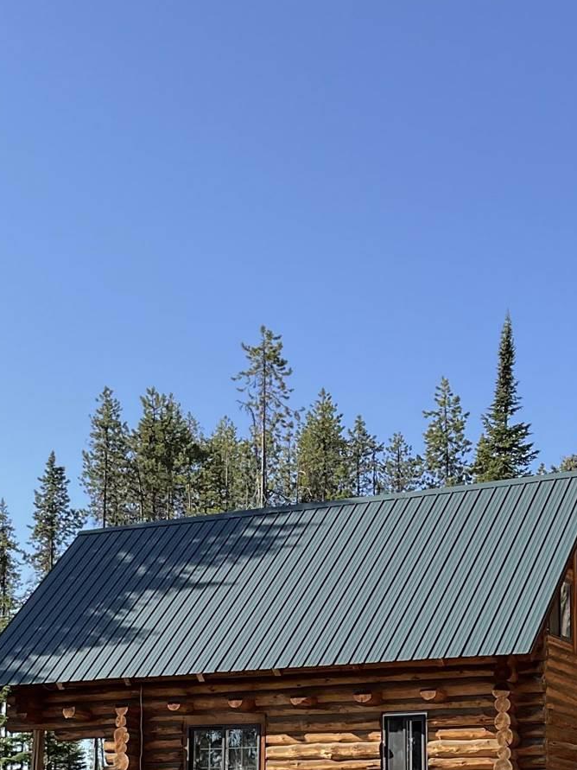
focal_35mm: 75
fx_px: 1667
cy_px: 738
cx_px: 297
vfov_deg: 25.0
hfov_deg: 19.6
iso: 16
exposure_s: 1/929
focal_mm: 3
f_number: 1.8
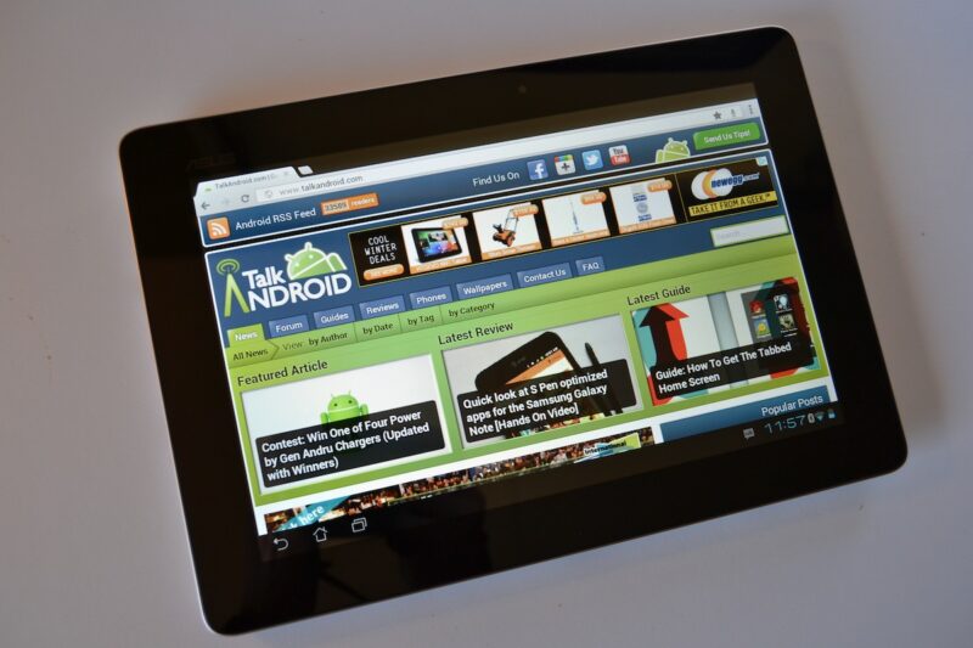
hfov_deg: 53.1
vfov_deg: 36.9
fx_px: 973
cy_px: 324
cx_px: 486
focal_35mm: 36
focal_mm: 24
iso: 320
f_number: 5.6
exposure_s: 1/60
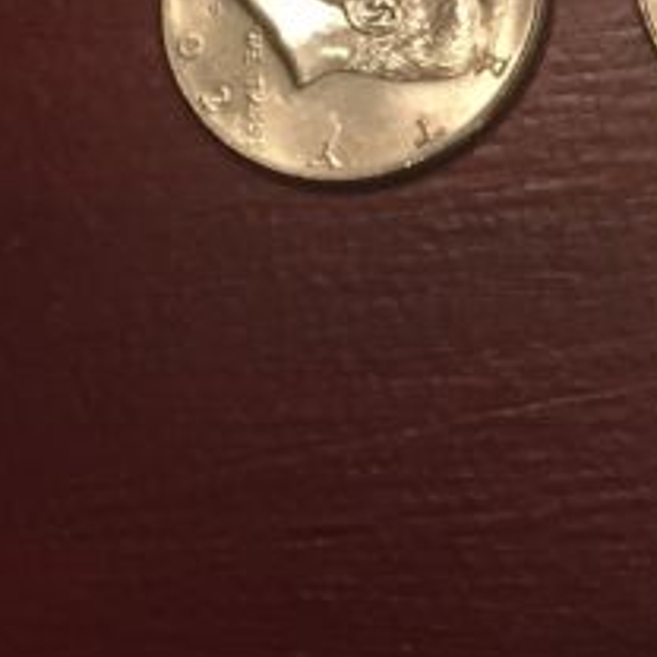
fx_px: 2641
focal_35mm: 123
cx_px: 1118
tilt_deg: -73.4
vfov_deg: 13.4
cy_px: -313
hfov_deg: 13.0
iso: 200
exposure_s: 1/33
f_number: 2.2
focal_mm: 4.15
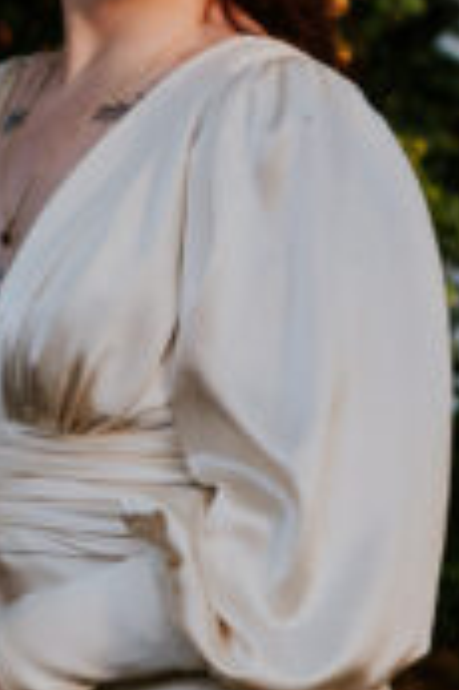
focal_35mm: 195
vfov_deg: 10.5
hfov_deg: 7.0
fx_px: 3737
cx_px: 299
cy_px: 726
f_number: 2.2
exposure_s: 1/800
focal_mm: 35
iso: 250
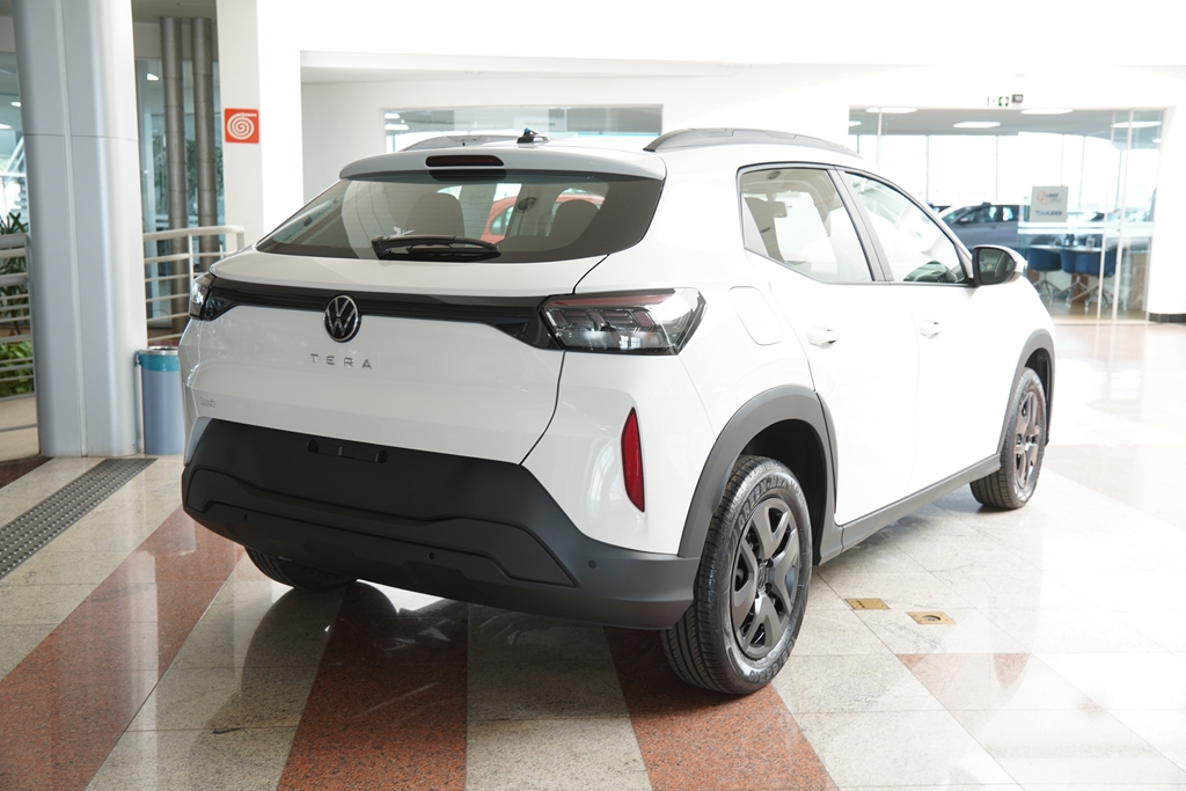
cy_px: 396
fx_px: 1236
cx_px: 593
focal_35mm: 38
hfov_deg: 51.3
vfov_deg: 35.5
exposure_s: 1/40
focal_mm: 25
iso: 160
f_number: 2.8
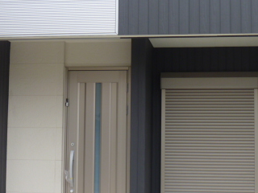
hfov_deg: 27.8
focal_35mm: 70
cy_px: 90
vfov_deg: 21.0
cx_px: 139
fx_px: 522
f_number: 3.5
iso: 80
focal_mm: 6.3
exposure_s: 1/125
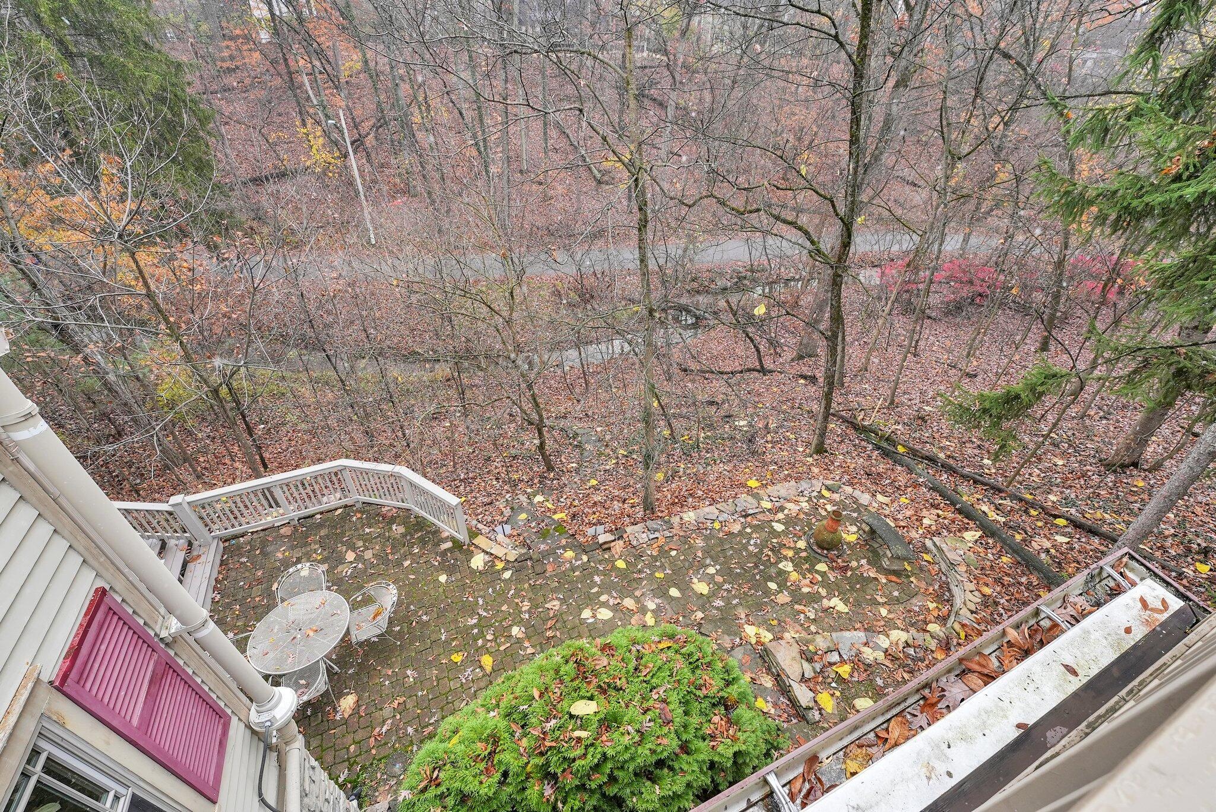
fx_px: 473
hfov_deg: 104.2
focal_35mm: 14
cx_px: 608
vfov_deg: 81.3
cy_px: 406
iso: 640
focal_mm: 14
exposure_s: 1/250
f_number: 6.3
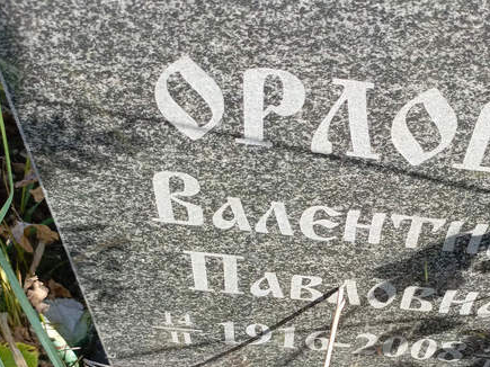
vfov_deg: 30.2
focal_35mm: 46
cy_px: 329
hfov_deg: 40.1
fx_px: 651
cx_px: 366
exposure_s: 1/155
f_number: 1.69
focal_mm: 4.76
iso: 110
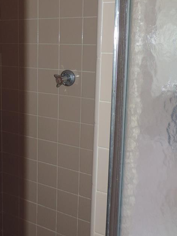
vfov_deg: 40.9
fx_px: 313
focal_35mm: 46
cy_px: 89
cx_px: 34
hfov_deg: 30.7
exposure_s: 1/30
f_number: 3
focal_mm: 4.3
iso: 200
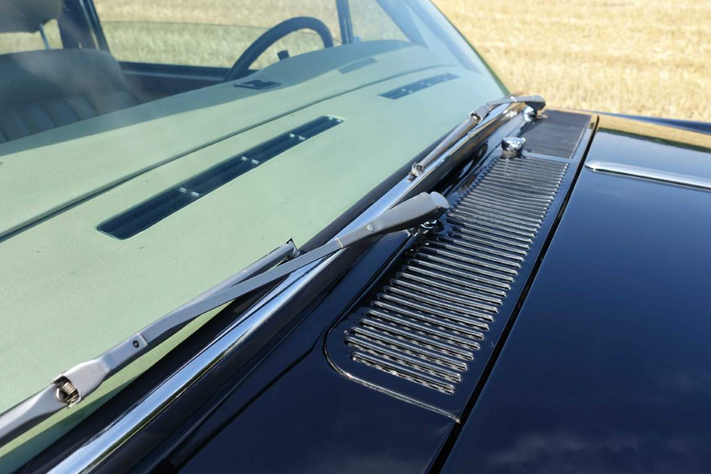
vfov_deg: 41.1
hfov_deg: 58.7
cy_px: 237
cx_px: 356
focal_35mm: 32
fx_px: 632
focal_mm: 11.81
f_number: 4
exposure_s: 1/500
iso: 125
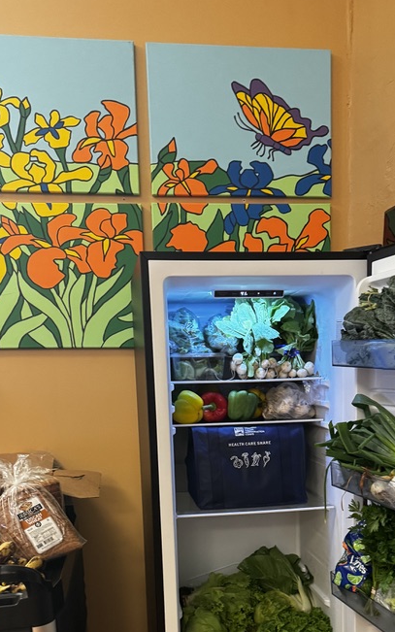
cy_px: 490
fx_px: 689
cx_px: 239
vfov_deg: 47.1
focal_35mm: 40
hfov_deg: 31.9
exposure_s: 1/60
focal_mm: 6.76
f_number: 1.78
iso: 500
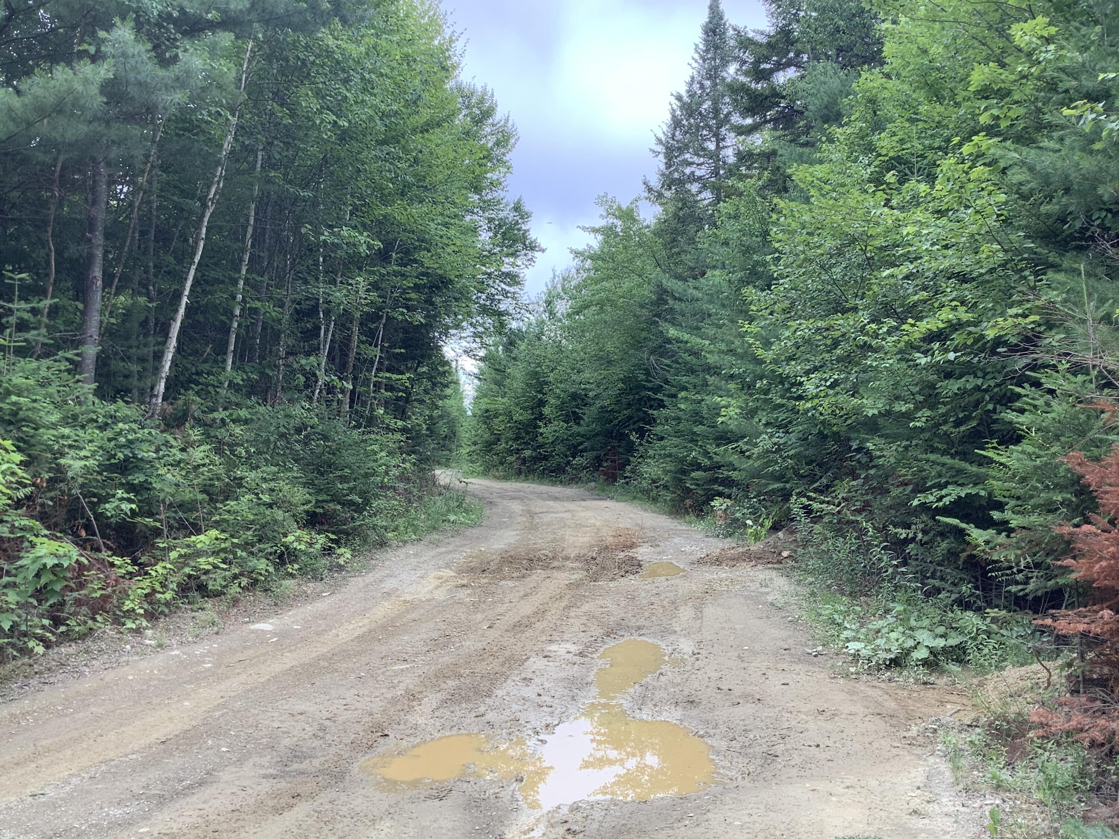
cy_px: 420
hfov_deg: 58.4
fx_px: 1002
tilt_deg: +1.7
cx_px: 560
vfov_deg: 45.4
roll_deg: +0.3
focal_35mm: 31
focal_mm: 3.3
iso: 32
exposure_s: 1/120
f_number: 2.4
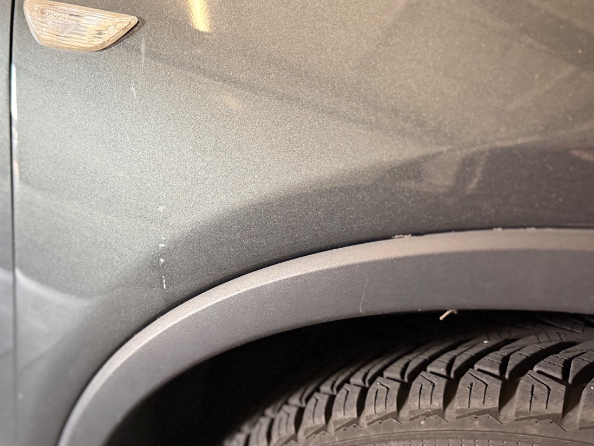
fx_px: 601
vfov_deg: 40.5
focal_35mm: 35
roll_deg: -0.6
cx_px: 198
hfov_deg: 51.6
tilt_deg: -22.1
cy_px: 270
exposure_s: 1/50
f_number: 1.78
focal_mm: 6.76
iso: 400
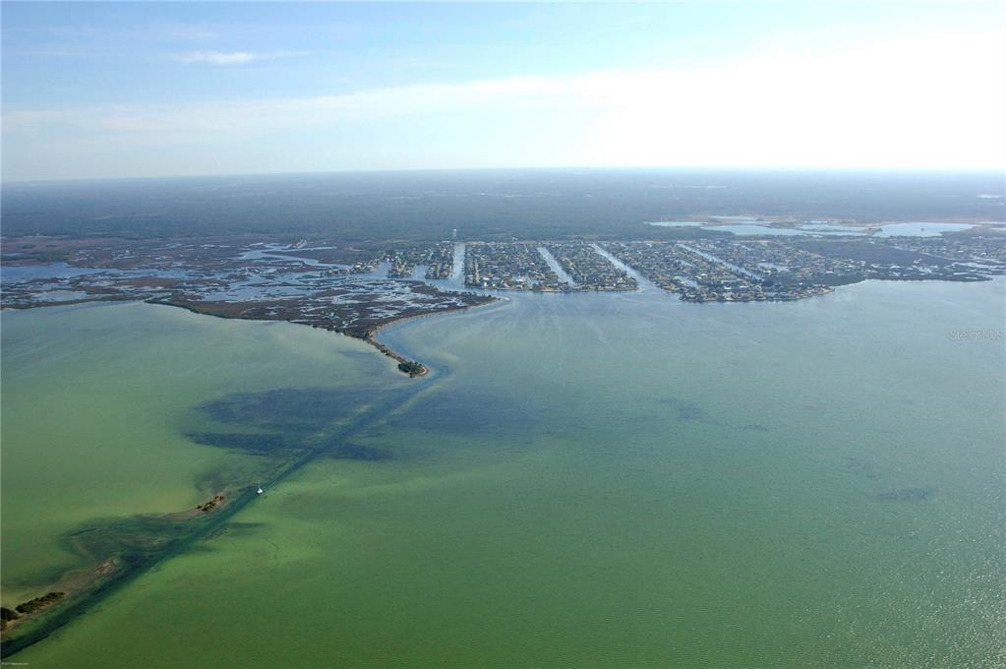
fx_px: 1005
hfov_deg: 53.2
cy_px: 334
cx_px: 503
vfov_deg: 36.8
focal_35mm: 36
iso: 400
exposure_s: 1/1000
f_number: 8
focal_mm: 24
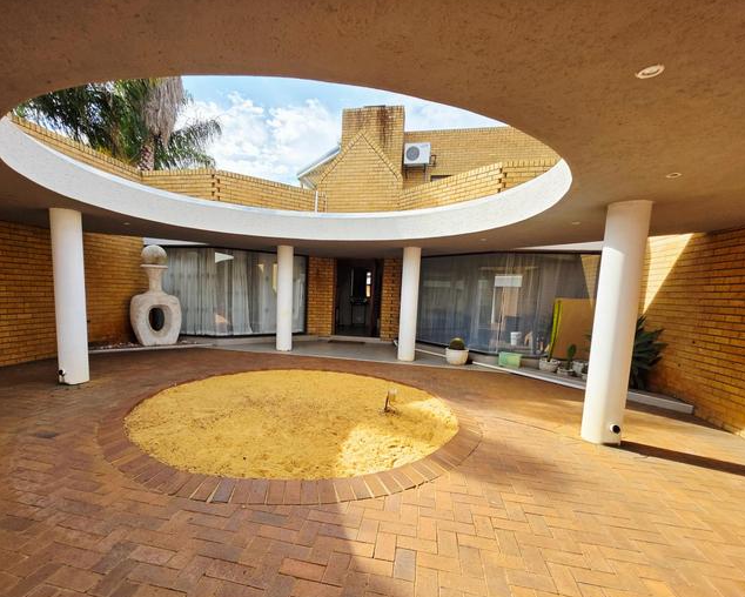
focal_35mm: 16
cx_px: 337
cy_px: 337
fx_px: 353
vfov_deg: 80.0
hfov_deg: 92.8
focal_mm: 2.2
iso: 40
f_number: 1.9
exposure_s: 1/909
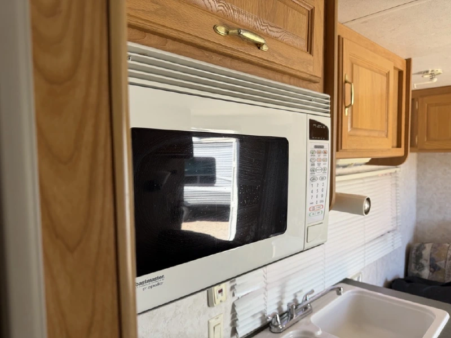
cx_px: 226
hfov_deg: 71.6
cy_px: 169
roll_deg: +0.0
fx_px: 313
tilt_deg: -3.0
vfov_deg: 56.8
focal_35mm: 24
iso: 64
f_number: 1.78
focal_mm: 6.76
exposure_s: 1/121
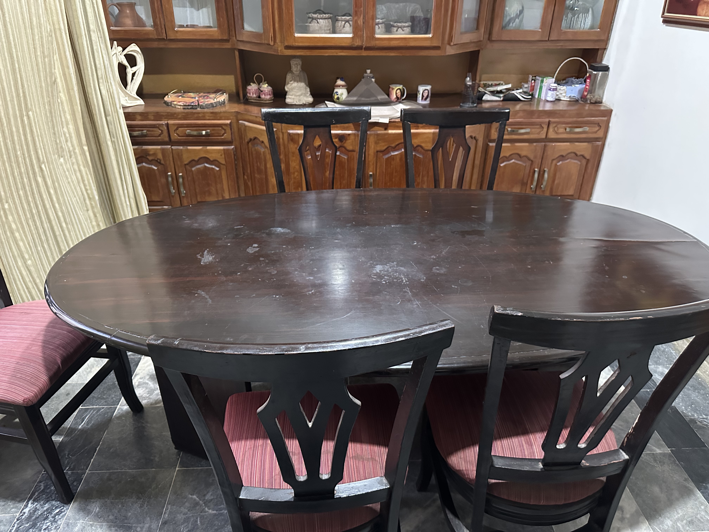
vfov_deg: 56.8
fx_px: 492
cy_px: 266
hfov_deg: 71.6
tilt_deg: -29.2
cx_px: 354
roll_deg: -0.9
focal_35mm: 24
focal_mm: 6.86
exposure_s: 1/33
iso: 1000
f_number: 1.78
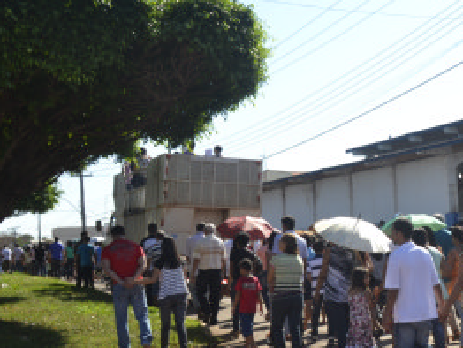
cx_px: 405
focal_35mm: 66
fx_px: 884
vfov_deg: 22.3
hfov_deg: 28.4
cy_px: 181
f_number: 9
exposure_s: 1/200
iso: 100
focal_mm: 24
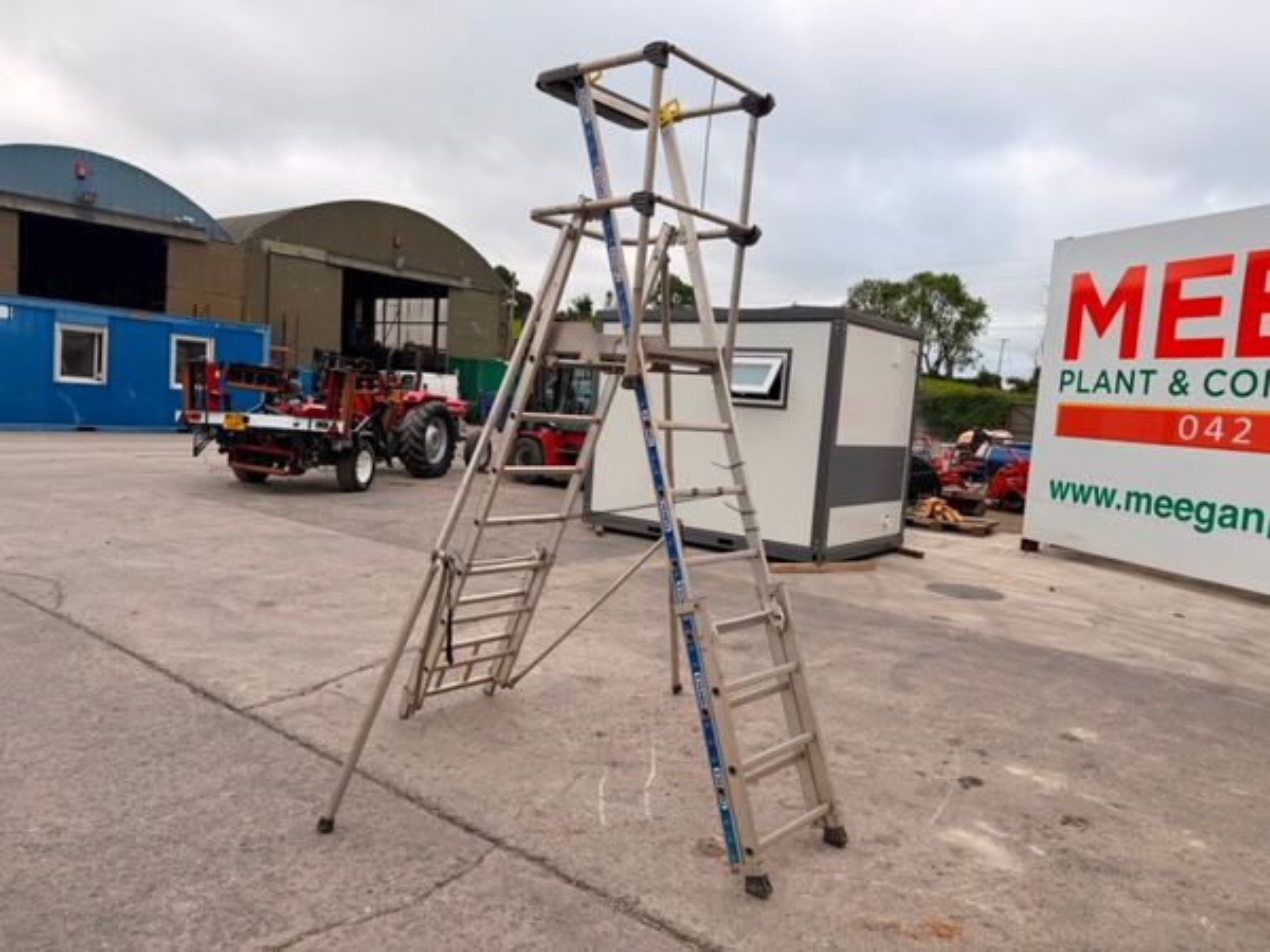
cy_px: 476
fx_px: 881
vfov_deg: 56.8
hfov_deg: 71.6
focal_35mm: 24
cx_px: 635
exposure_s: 1/1689
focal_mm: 6.76
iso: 80
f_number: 1.78
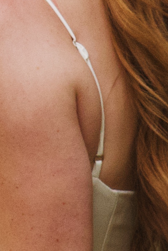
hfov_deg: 0.6
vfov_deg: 0.9
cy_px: 15
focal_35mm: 2263
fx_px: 15840
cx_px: -44
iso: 800
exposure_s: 1/800
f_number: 5.6
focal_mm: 200
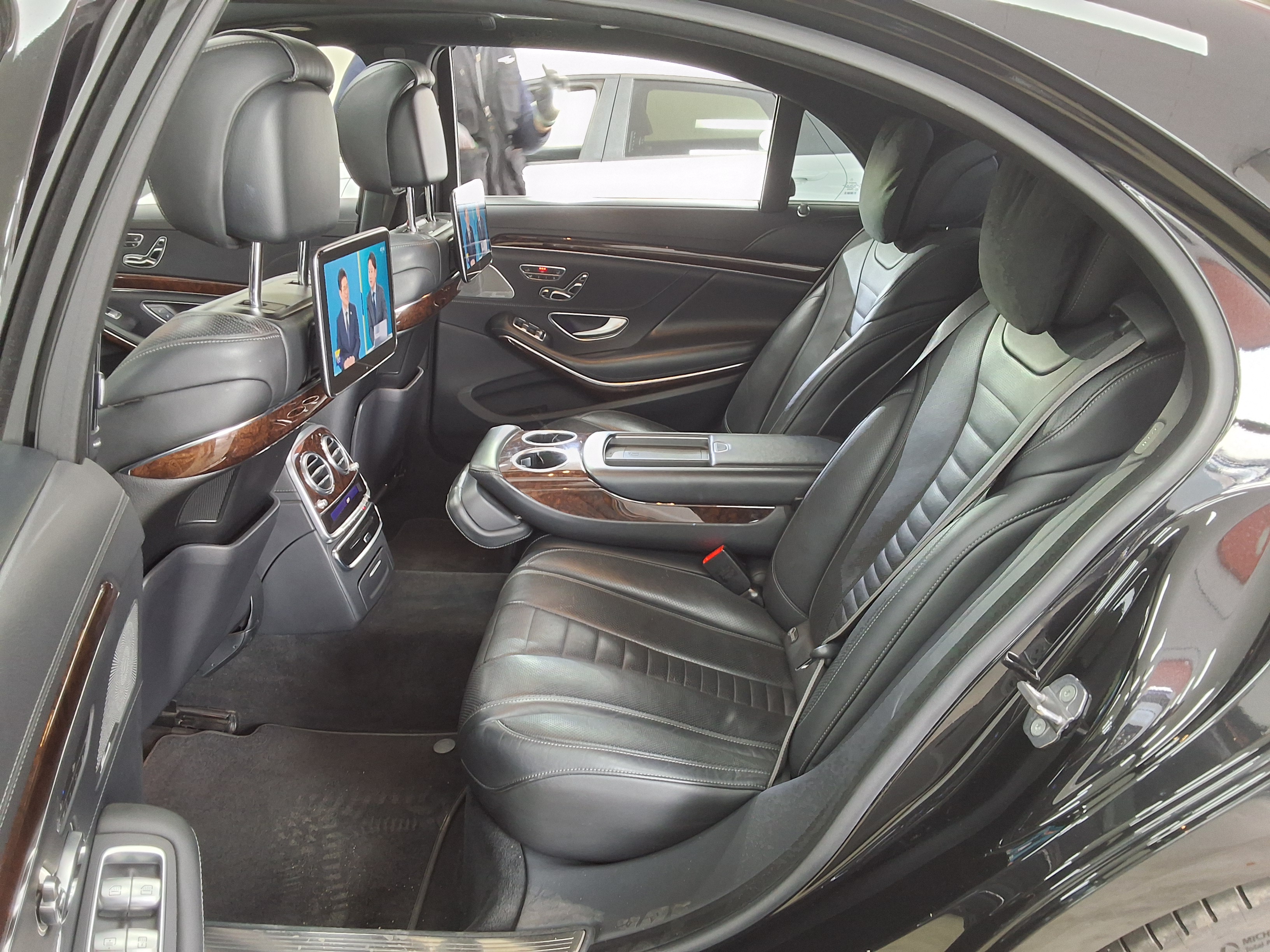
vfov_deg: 49.7
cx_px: 635
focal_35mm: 28
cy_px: 476
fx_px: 1027
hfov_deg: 63.4
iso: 160
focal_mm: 2.91
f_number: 1.9
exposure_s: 1/40
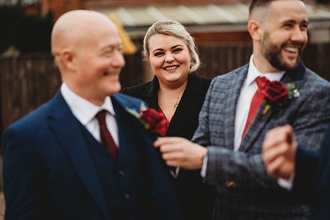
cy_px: 110
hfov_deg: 23.9
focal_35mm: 85
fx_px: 779
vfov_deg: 16.1
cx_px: 165
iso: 100
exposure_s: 1/400
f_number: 1.8
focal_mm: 85
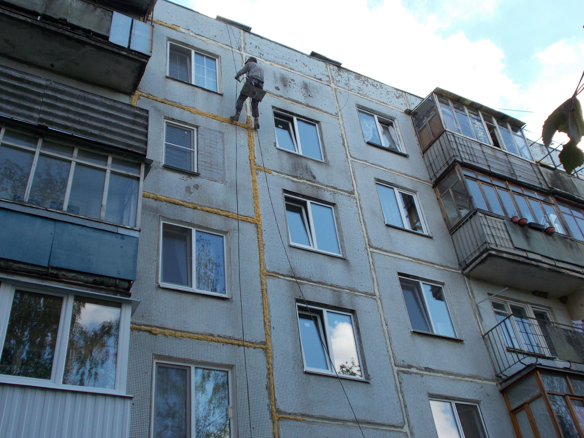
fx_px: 658
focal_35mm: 39
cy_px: 219
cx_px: 292
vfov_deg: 36.8
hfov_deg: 47.9
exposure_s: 1/200
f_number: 3.9
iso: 80
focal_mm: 6.9
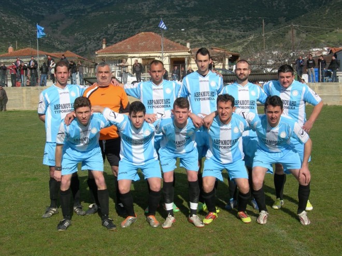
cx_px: 171
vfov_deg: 28.6
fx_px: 504
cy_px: 128
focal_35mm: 51
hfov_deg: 37.5
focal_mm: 10.6
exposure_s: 1/665
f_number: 5.4
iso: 50
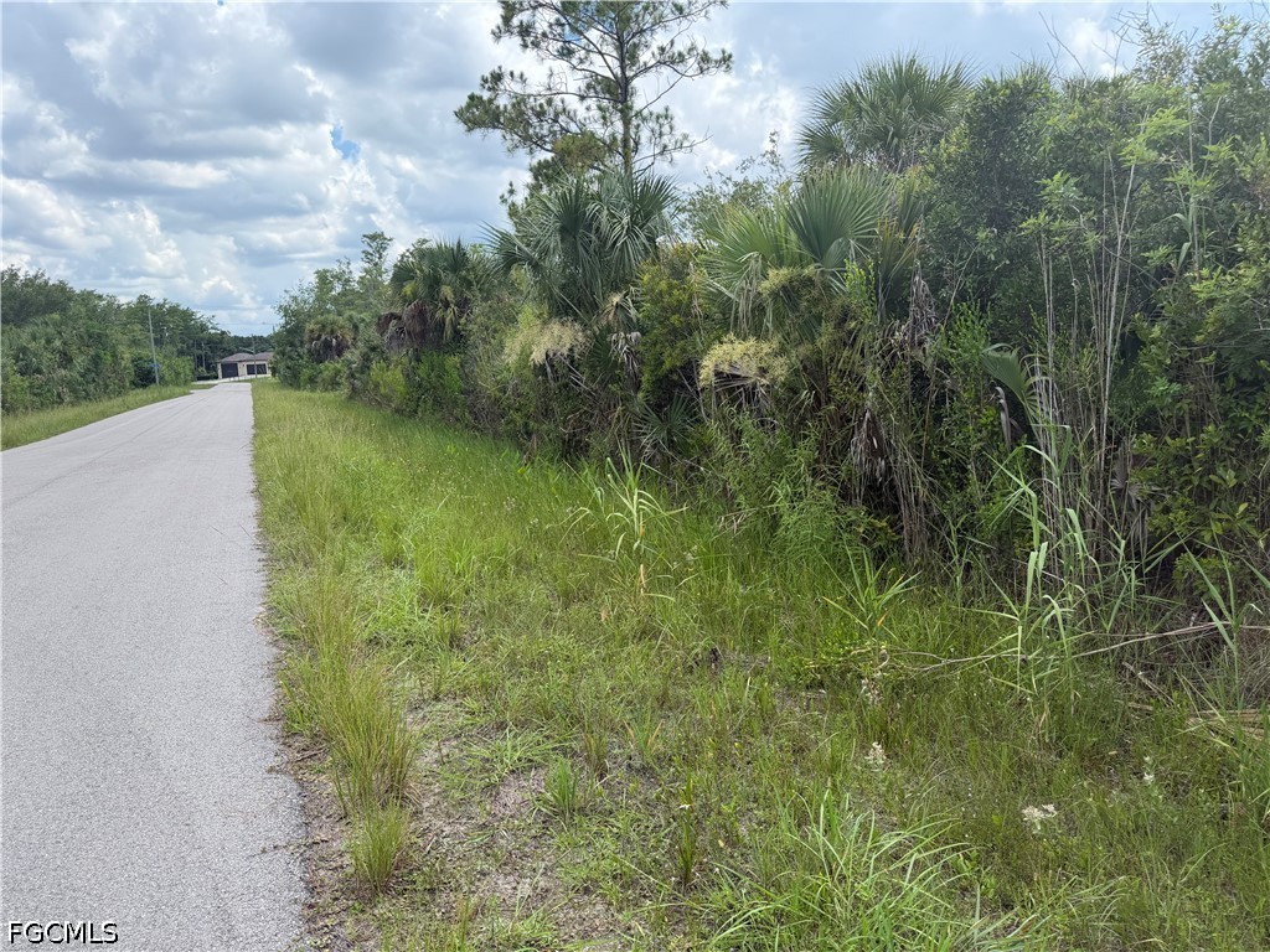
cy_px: 476
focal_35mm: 24
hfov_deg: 71.6
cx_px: 635
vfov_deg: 56.8
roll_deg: +2.9
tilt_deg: -6.5
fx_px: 881
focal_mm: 6.76
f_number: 1.78
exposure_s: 1/2169
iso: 100
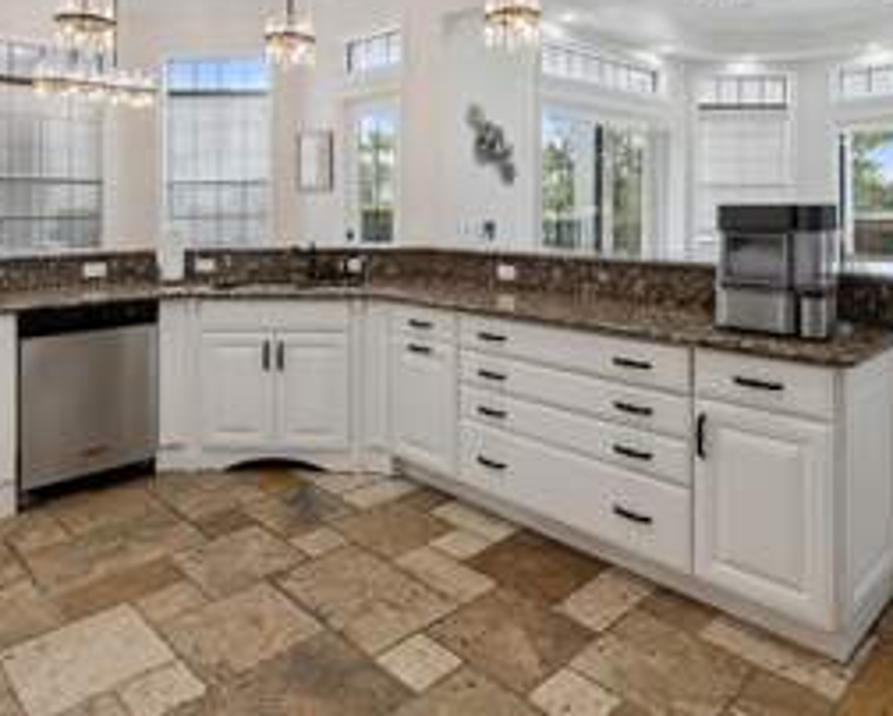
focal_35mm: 26
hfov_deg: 65.8
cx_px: 429
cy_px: 204
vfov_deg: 53.1
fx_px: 690
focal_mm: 14.6
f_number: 11
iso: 800
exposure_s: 1/50
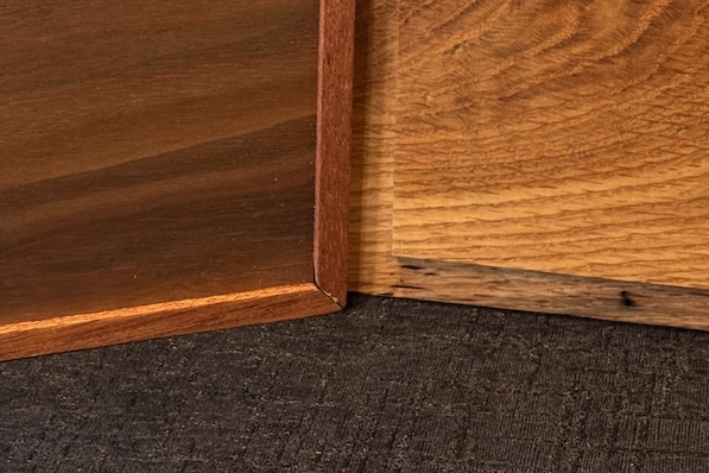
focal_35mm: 116
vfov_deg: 11.6
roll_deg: -1.2
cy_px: -83
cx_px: 394
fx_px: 2284
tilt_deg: -21.5
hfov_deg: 17.6
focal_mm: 5.96
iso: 200
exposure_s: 1/40
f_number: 1.6
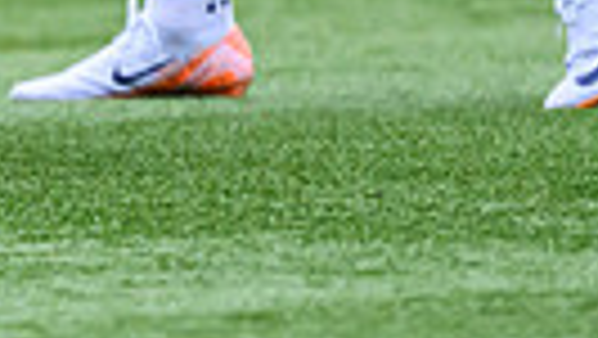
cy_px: -283
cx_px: -499
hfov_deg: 1.0
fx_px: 35873
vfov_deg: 0.5
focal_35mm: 2261
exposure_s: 1/1250
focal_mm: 400
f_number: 2.8
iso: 3200
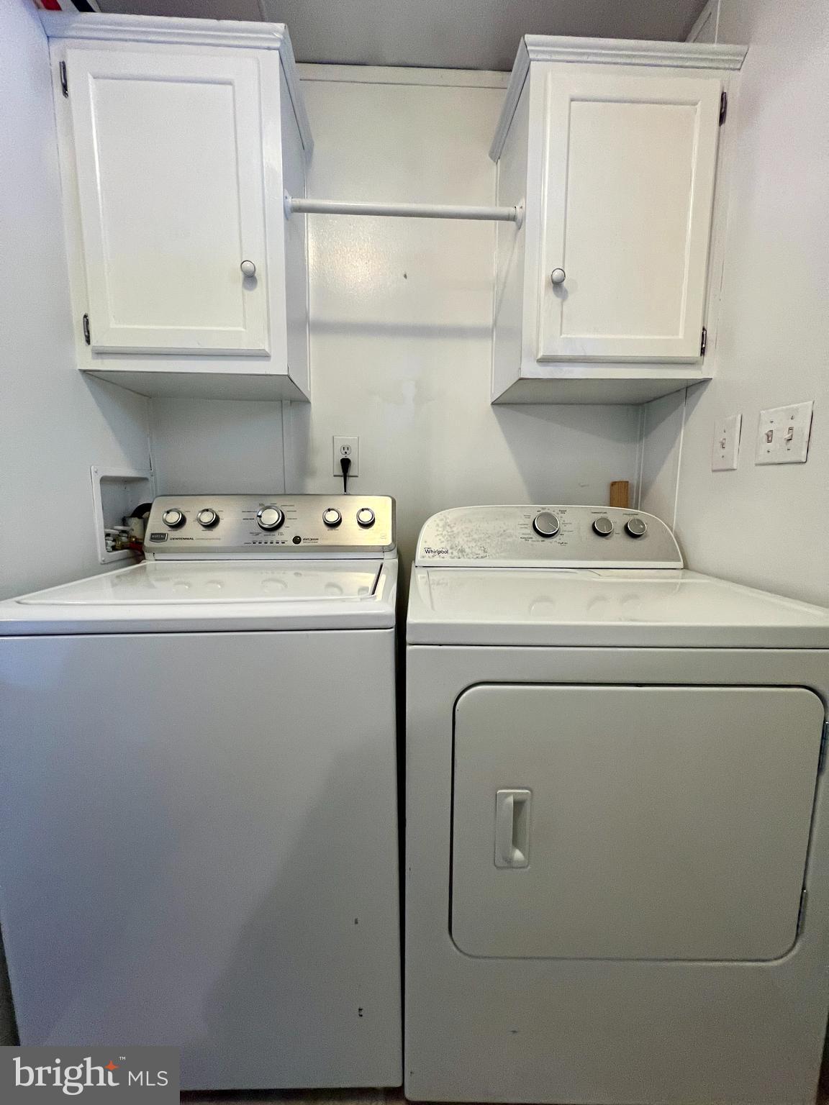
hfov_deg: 89.9
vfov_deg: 106.2
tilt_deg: -6.7
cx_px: 414
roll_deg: +0.0
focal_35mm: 13
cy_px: 552
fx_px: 415
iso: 250
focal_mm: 1.57
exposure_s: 1/60
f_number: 1.8
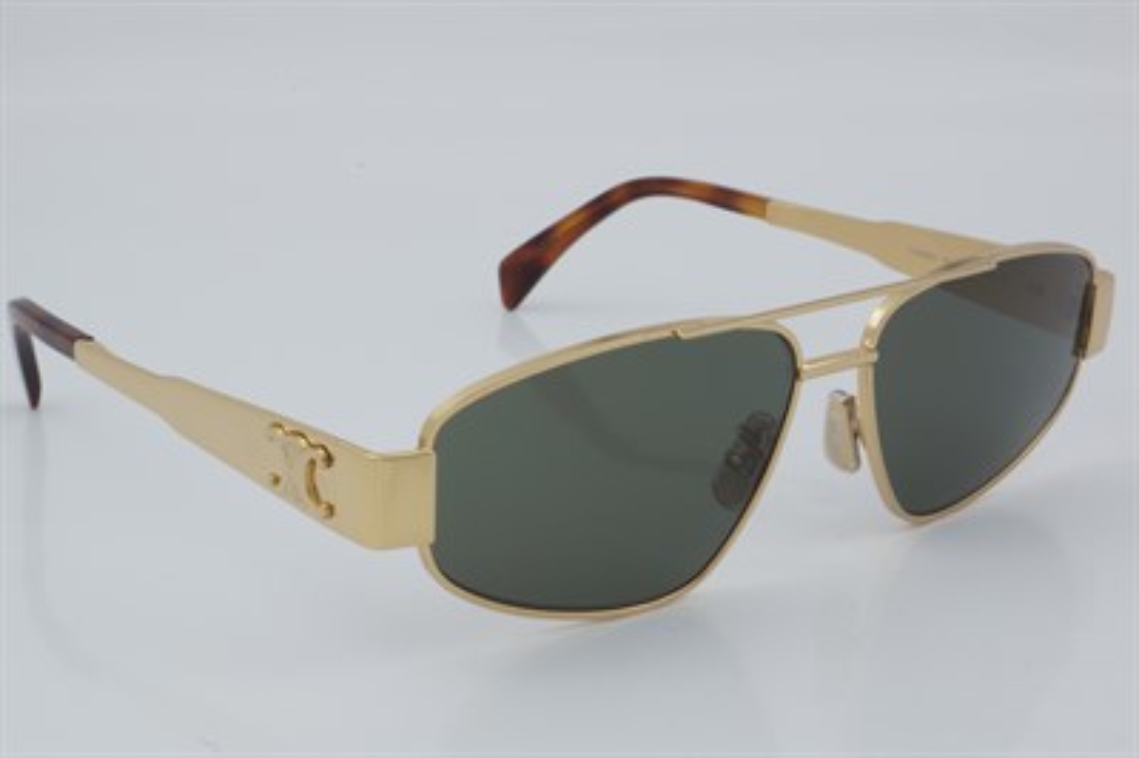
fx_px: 2371
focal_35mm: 75
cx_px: 570
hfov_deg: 27.0
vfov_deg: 18.2
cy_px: 379
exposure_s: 1/4
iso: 100
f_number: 32
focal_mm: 50
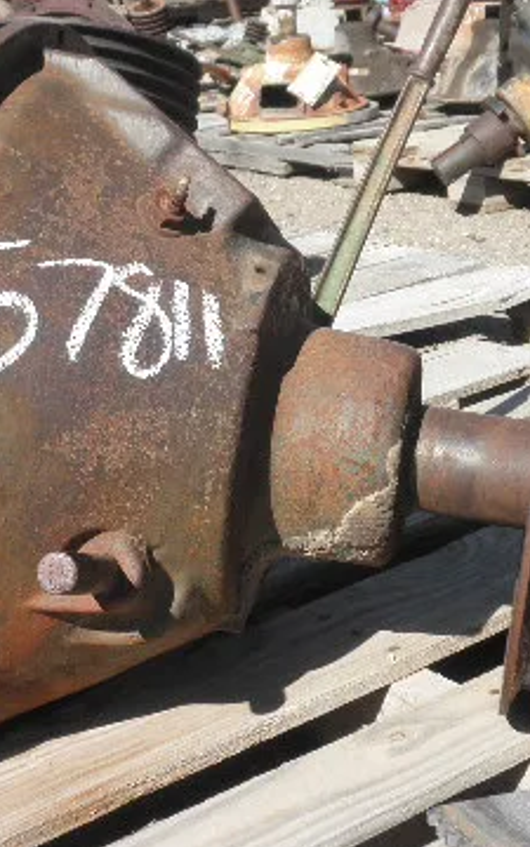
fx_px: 1525
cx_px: 259
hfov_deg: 19.7
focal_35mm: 66
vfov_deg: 31.1
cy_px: 393
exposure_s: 1/80
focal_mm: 6.1
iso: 64
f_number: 9.1
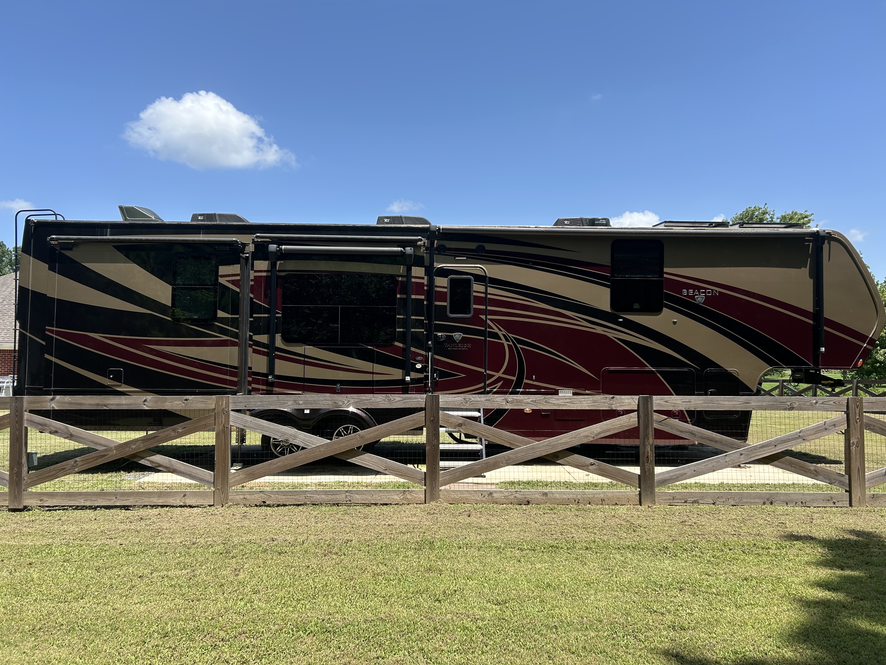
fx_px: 665
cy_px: 332
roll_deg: +0.4
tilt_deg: +2.2
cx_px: 443
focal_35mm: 26
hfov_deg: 67.3
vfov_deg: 53.1
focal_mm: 5.7
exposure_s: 1/2353
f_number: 1.5
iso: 50
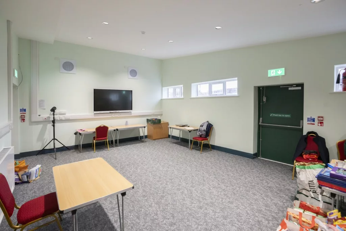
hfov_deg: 96.7
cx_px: 173
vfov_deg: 73.8
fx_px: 154
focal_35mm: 16
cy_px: 116
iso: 1000
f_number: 5.6
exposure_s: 1/50
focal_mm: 16
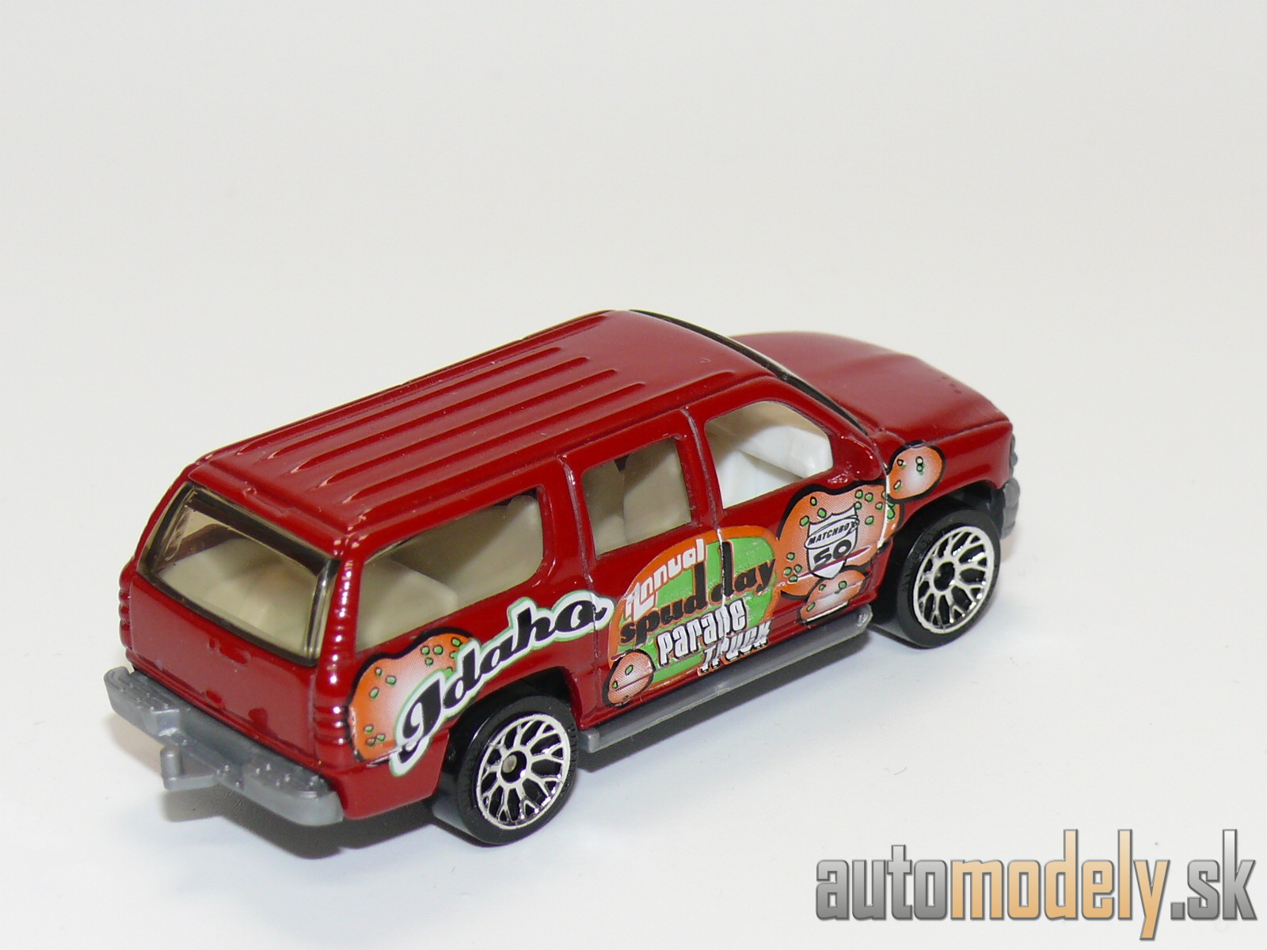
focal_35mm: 110
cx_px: 634
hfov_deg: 17.9
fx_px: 4026
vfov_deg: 13.5
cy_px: 475
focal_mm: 14
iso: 100
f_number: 4
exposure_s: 1/30
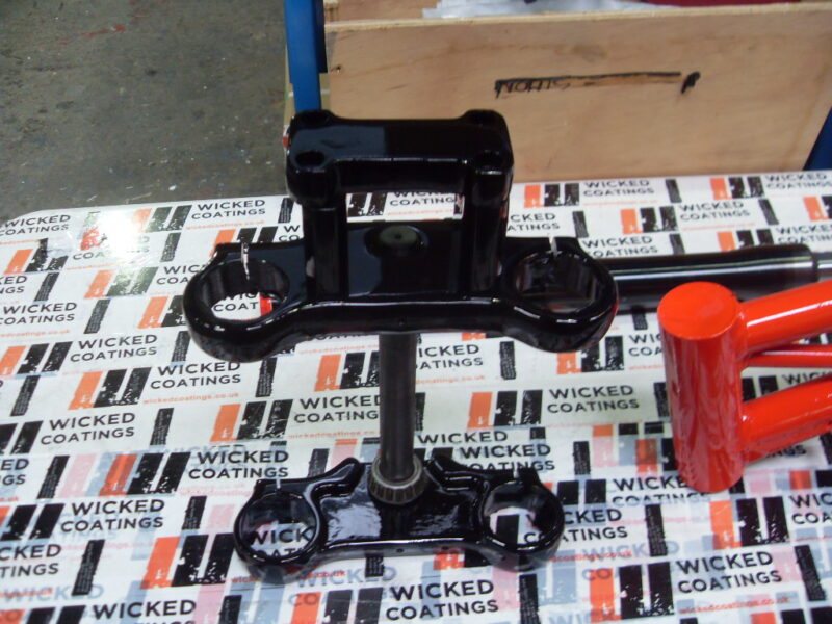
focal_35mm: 35
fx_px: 841
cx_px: 416
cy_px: 312
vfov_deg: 40.7
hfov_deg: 52.6
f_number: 2.8
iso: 200
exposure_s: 1/45
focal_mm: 6.3
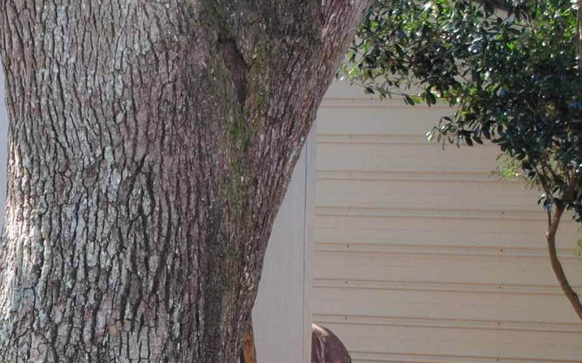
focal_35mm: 143
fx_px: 2267
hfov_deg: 14.4
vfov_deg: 9.1
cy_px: 383
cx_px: 11
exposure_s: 1/60
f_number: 4.5
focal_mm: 28
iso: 200
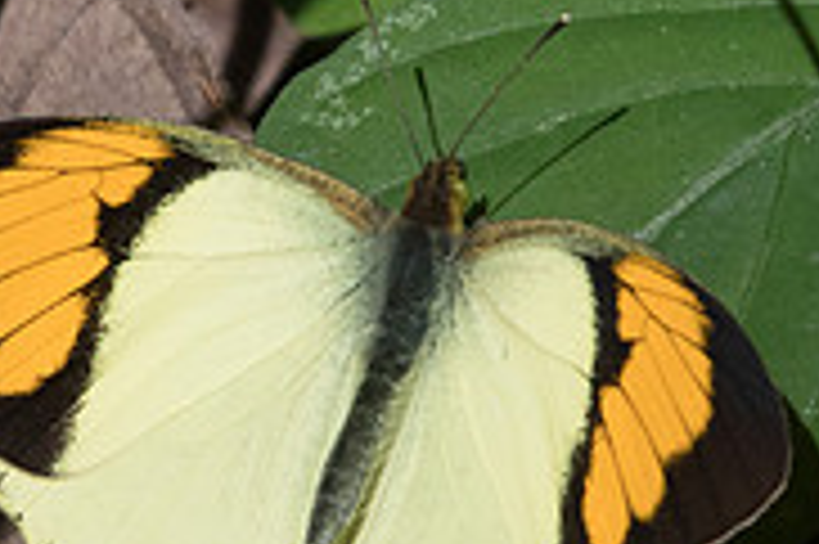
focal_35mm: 2851
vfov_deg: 0.5
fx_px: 64800
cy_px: 211
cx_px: 655
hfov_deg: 0.7
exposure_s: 1/640
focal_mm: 400
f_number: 14
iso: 800
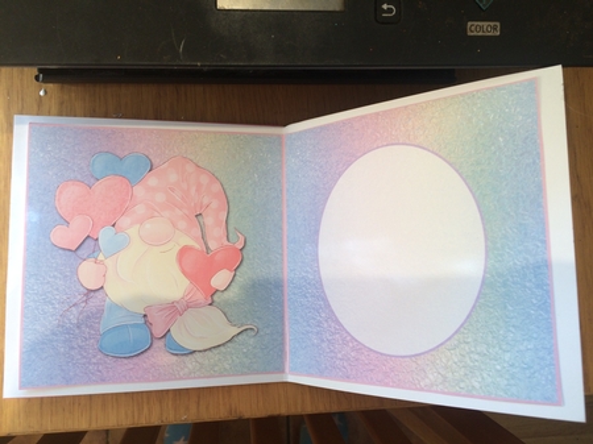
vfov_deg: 48.2
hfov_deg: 61.7
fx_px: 497
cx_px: 296
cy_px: 222
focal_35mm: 29
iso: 40
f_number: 2.2
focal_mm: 4.15
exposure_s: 1/50
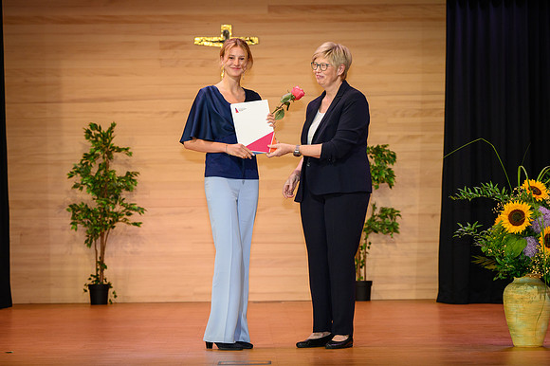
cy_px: 174
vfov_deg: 11.0
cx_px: 288
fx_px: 1895
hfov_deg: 16.5
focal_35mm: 124
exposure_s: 1/200
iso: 2000
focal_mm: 110
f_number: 5
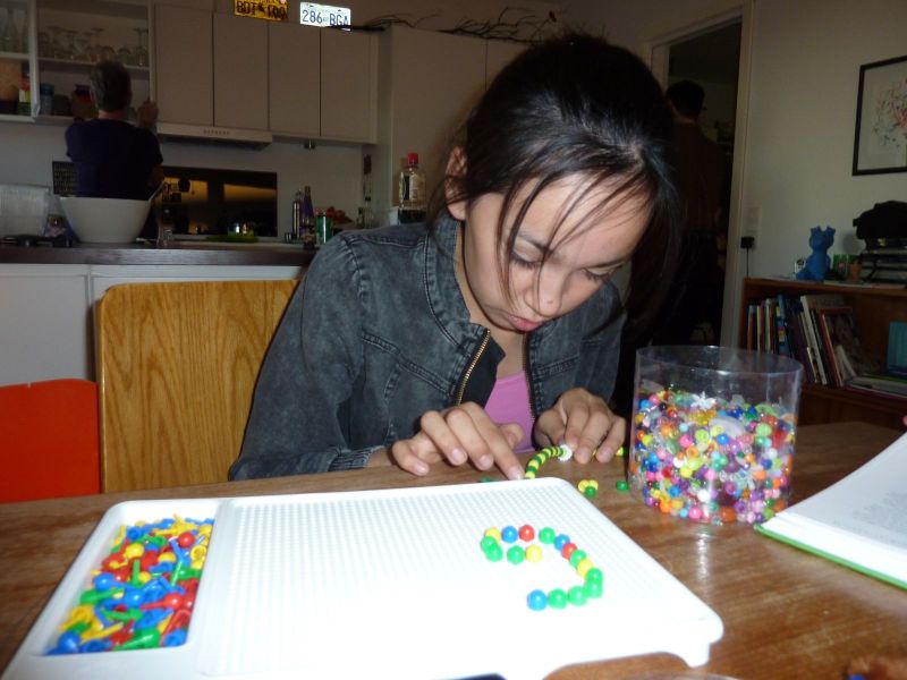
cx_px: 454
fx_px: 655
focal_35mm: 25
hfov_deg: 69.4
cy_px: 340
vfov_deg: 54.9
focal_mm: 4.1
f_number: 3.3
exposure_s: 1/60
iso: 100
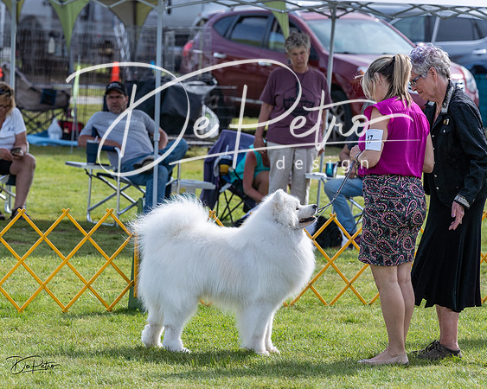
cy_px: 169
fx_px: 3279
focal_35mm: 228
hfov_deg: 8.5
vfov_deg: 6.8
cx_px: 206
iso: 320
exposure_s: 1/1250
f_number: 5.6
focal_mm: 179
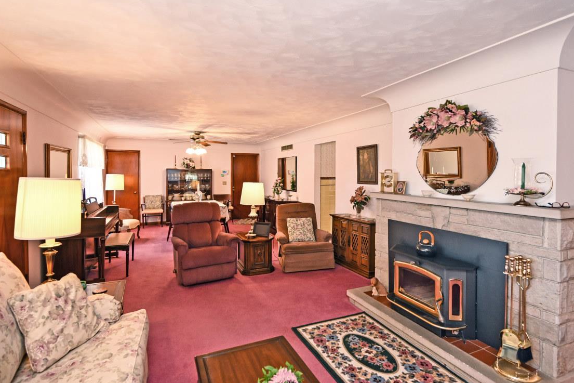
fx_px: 303
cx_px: 295
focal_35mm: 19
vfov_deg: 64.5
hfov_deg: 86.9
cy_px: 180
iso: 800
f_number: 4
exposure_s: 1/60
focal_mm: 14
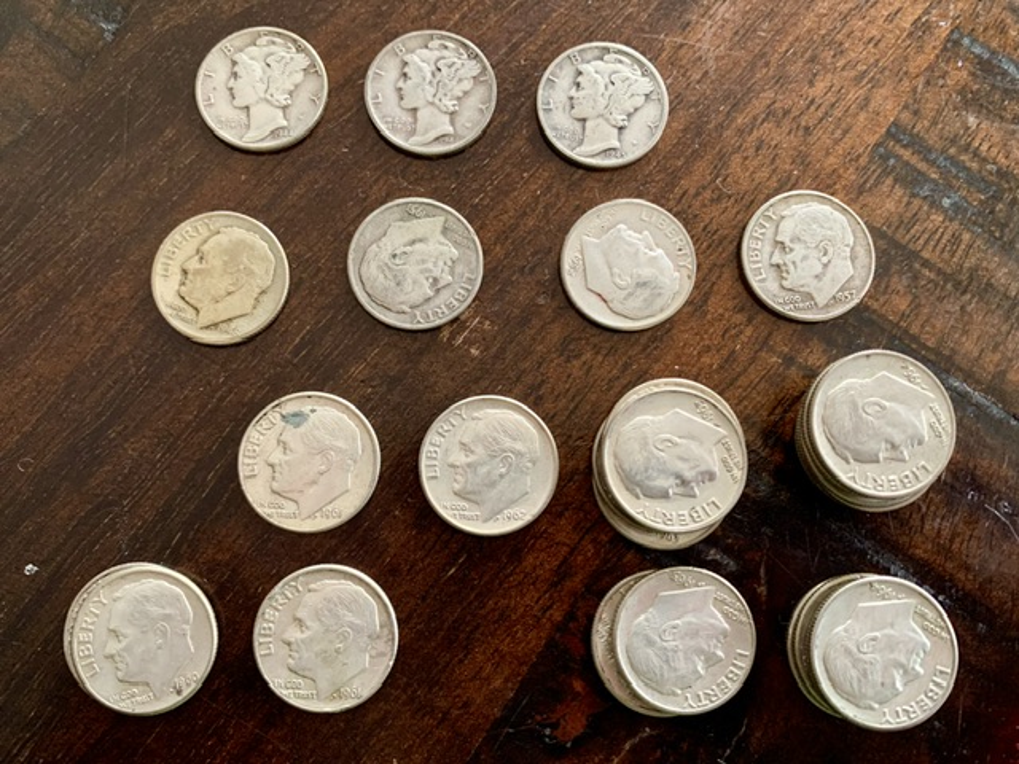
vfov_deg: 53.1
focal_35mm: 26
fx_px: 765
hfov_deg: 67.3
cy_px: 382
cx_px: 510
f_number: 1.8
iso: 320
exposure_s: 1/60
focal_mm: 4.25
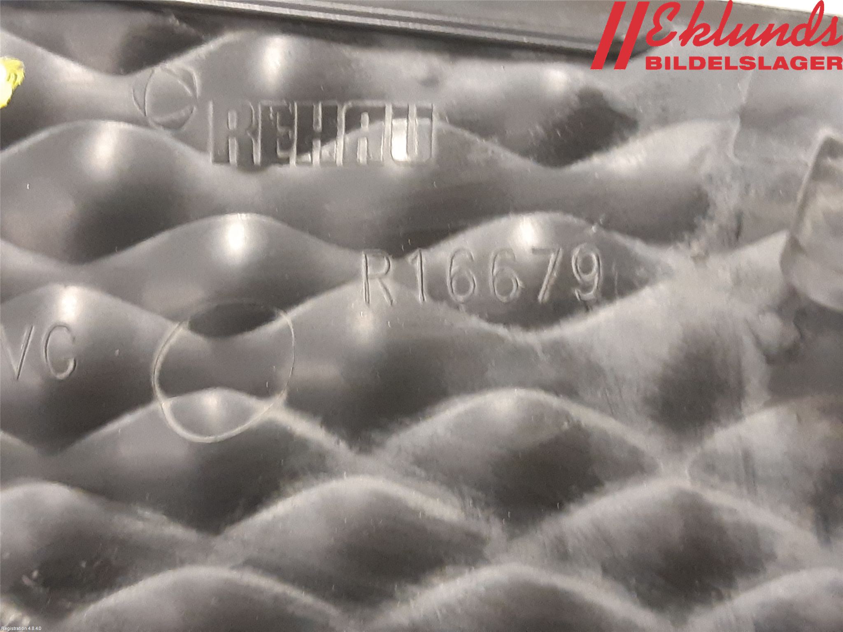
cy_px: 316
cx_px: 422
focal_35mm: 26
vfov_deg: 53.1
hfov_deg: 67.3
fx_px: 633
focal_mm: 3.93
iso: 320
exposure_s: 1/25
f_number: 1.7
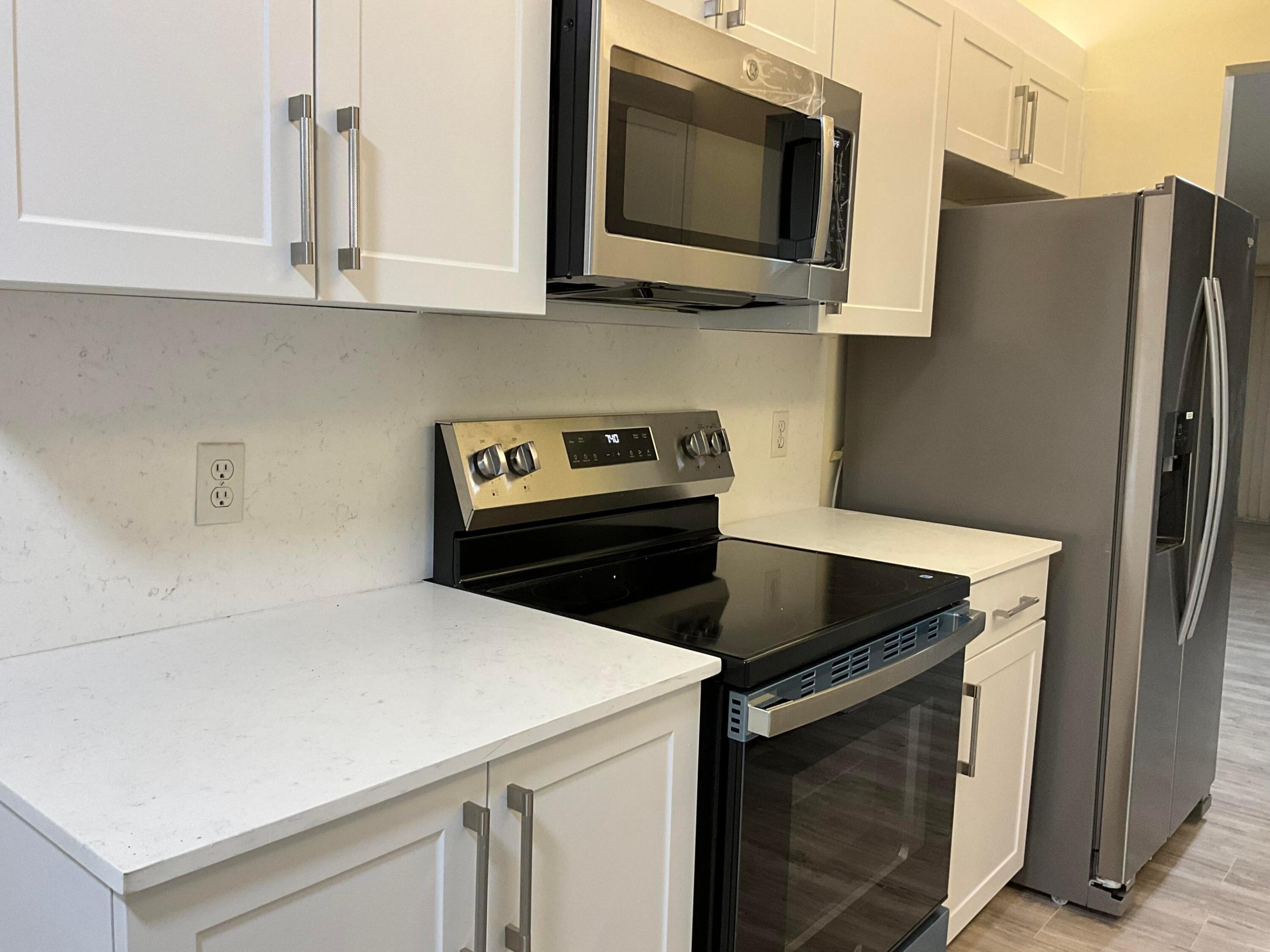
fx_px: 1064
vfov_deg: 48.2
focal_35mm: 29
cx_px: 635
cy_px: 476
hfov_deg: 61.7
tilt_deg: -7.5
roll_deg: -1.4
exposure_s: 1/60
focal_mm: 3
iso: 80
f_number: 1.8
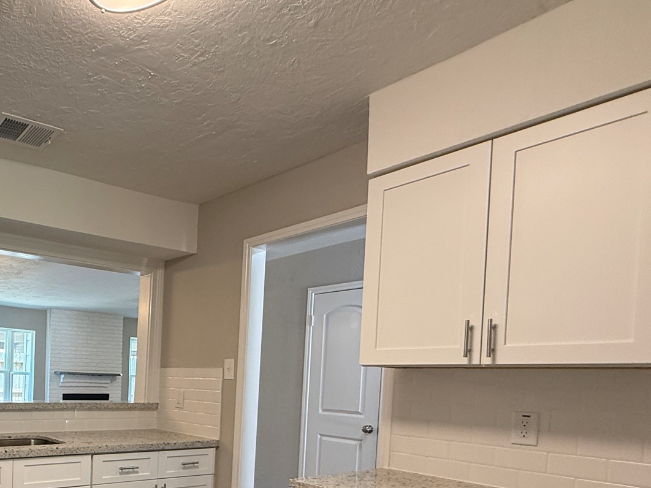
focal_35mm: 27
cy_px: 394
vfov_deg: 48.3
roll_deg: -2.2
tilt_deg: -1.8
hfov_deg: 57.4
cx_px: 82
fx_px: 508
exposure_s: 1/120
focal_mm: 2.22
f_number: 2.2
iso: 200
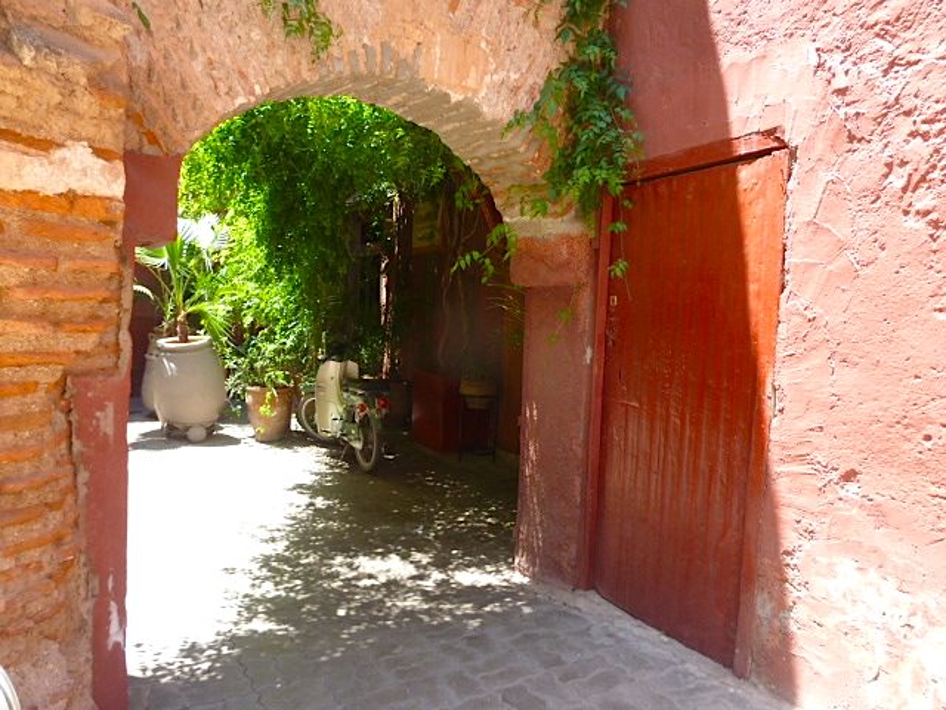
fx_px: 683
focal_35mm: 25
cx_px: 473
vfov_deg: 54.9
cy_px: 355
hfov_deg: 69.4
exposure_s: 1/100
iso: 80
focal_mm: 4.1
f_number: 3.3
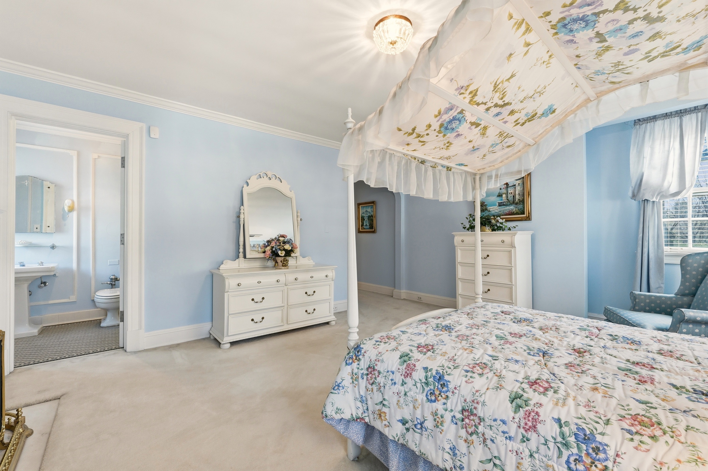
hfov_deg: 100.4
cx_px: 354
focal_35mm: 15
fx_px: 295
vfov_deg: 77.3
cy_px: 236
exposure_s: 1/160
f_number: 9
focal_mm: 10
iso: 400
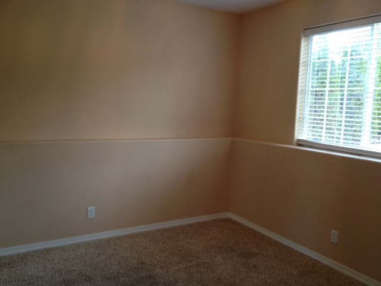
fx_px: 385
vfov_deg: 40.7
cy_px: 143
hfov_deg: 52.6
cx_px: 190
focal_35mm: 35
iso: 50
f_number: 2.4
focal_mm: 4.28
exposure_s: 1/20
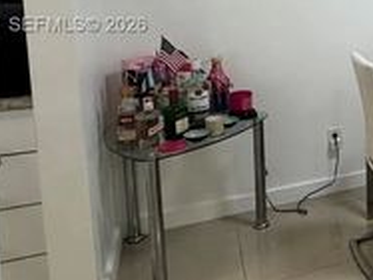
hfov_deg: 28.5
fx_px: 517
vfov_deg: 29.0
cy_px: 26
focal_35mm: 48
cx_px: 537
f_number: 2.2
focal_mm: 2.22
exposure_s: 1/120
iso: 200
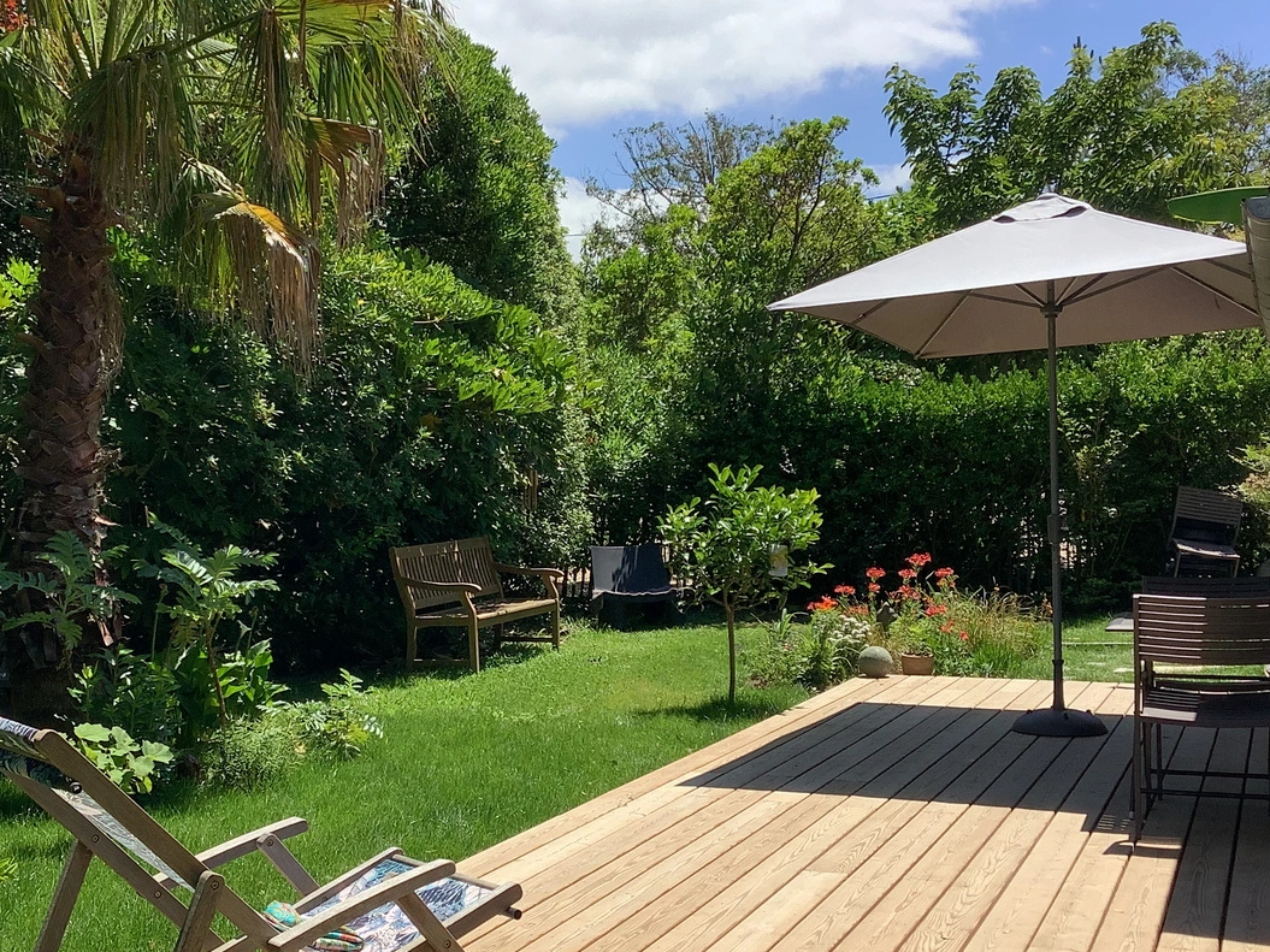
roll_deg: +1.3
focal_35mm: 47
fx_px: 1724
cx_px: 494
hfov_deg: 40.2
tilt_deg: -2.9
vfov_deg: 30.8
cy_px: 532
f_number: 2.4
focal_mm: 3.3
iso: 25
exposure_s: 1/1045
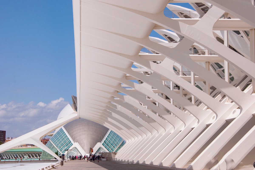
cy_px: 85
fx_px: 478
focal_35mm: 68
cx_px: 128
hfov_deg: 29.9
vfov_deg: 20.1
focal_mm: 45
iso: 200
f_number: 11
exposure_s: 1/500
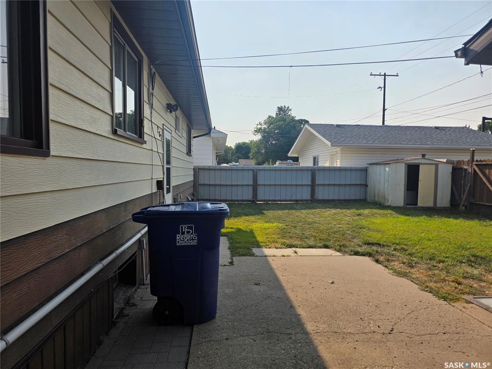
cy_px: 184
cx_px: 246
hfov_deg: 73.9
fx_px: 327
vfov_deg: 58.9
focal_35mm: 23
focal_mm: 6.3
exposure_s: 1/7944
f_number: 1.7
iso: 64
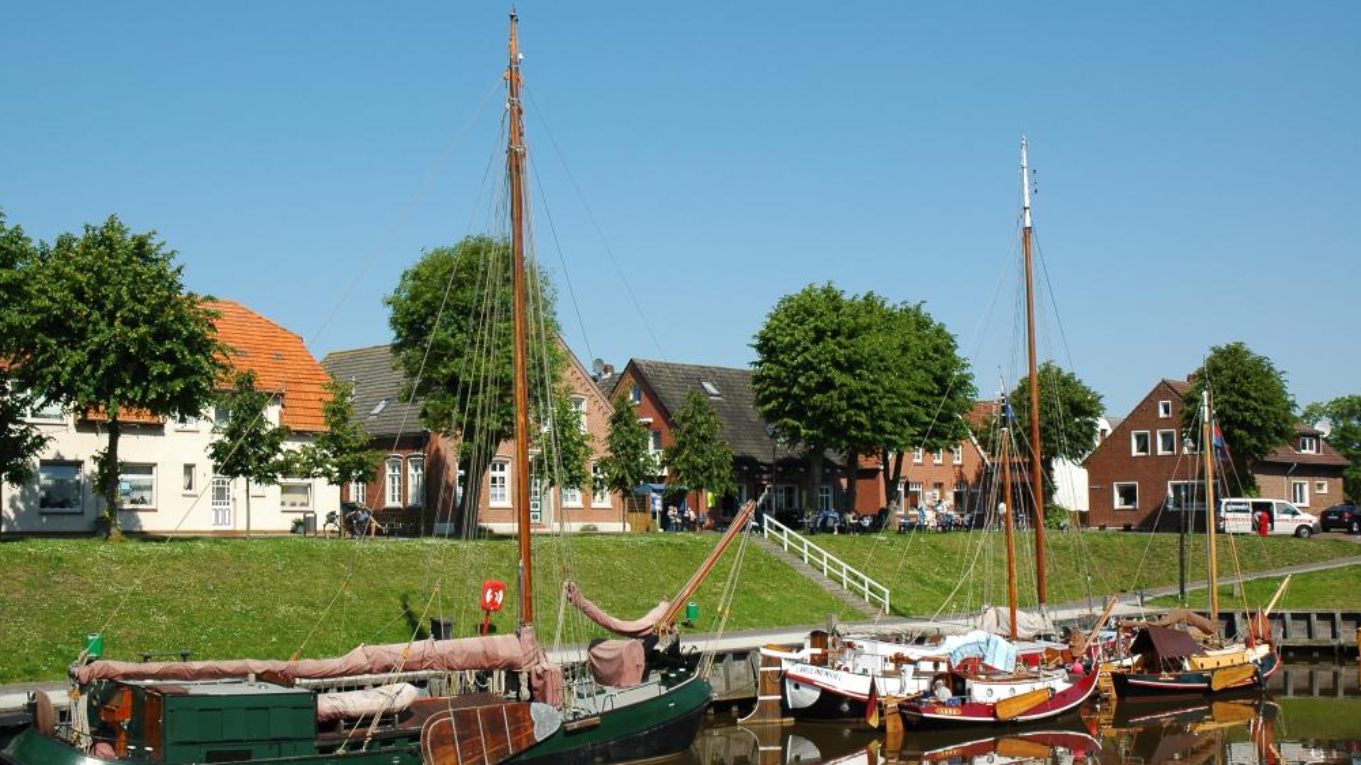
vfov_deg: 25.7
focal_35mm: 47
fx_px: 1679
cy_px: 436
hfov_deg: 44.1
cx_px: 680
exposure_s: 1/250
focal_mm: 29
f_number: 10
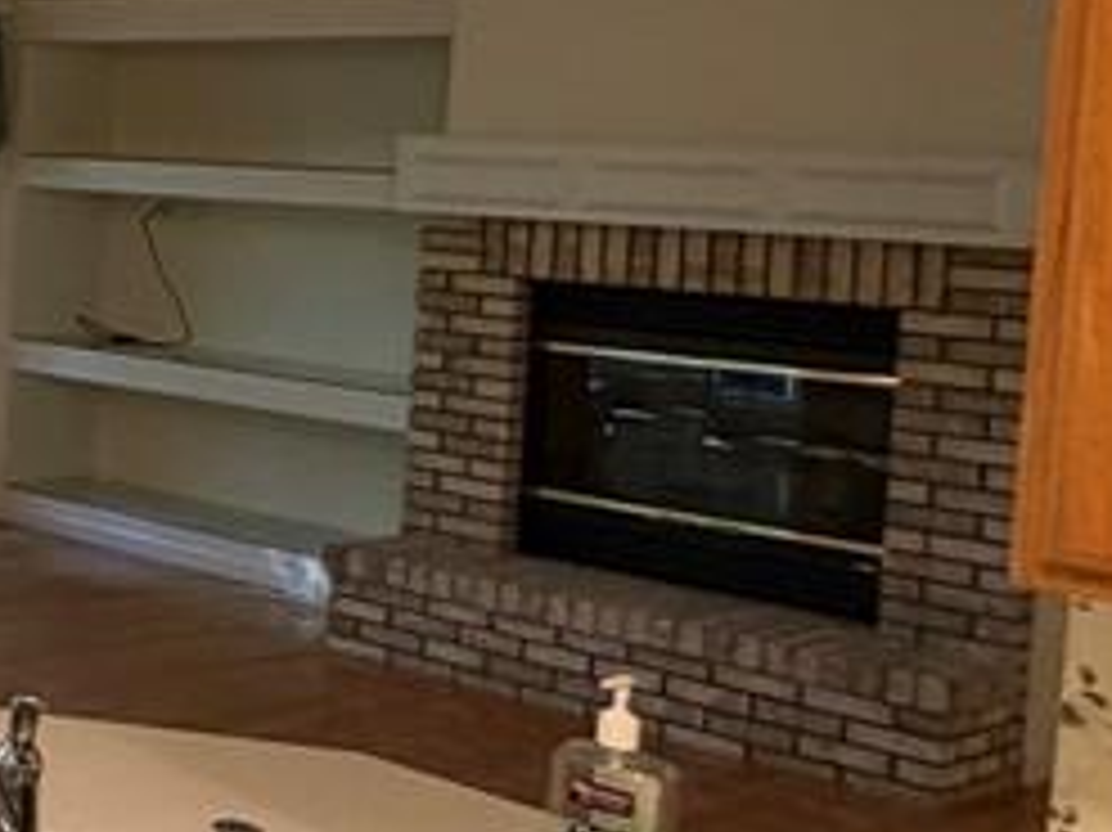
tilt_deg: -2.9
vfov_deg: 24.9
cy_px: 189
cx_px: -882
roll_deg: -1.2
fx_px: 1862
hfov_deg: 21.6
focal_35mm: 58
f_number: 2.2
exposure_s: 1/60
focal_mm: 2.22
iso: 250
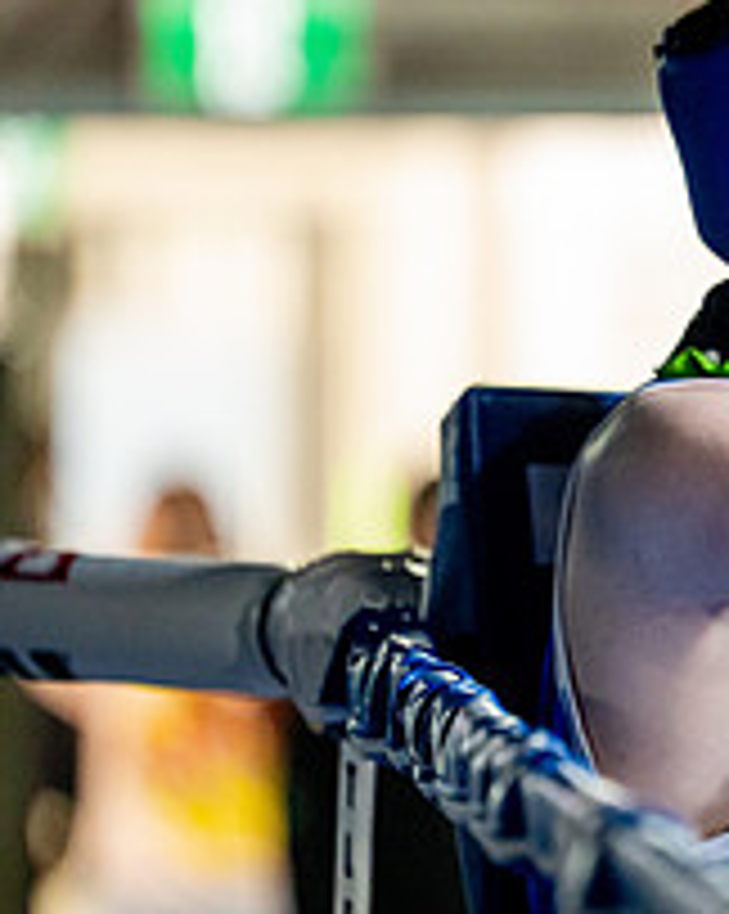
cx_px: 1107
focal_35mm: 403
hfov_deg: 3.8
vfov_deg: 4.8
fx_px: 10885
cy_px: 416
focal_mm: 150
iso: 4000
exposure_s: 1/500
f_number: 2
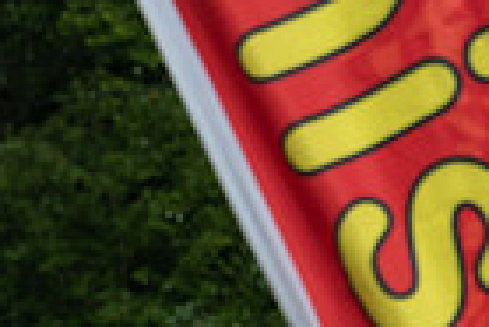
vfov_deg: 2.5
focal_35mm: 543
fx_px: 7383
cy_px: 659
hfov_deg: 3.8
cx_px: 267
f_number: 5.6
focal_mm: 130
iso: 200
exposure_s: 1/1000
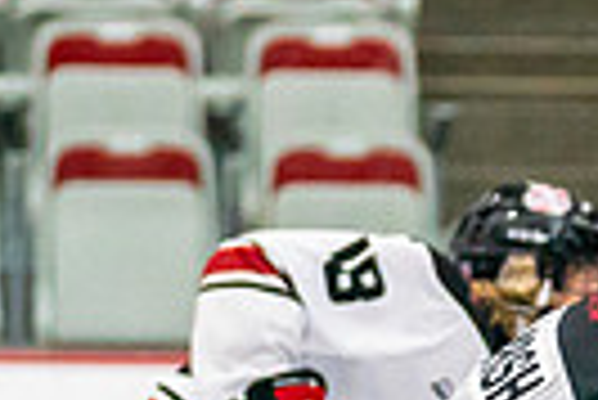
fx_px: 12322
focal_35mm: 741
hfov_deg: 2.8
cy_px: 672
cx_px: 691
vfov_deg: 1.9
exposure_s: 1/1000
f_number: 2.8
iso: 3200
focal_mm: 109
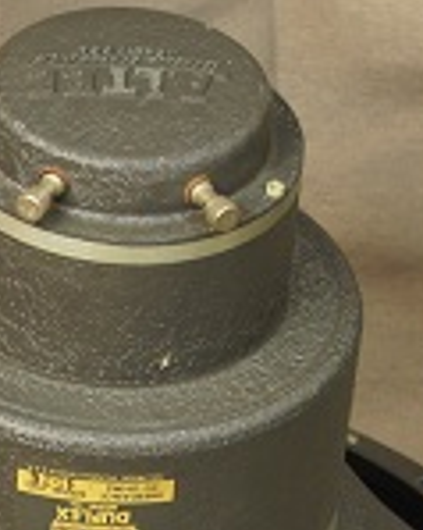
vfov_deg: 6.0
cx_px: -412
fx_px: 5043
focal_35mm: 322
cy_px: 606
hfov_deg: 4.7
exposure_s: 1/15
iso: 400
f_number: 5.6
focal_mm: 55
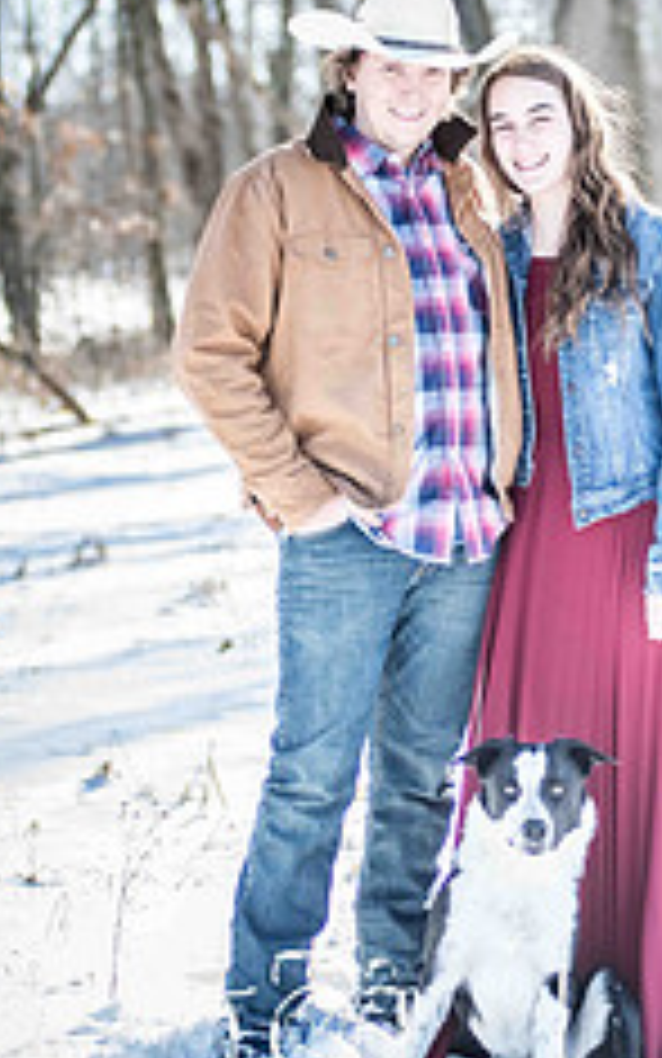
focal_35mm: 156
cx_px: 608
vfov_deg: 13.4
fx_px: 4500
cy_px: 509
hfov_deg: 8.4
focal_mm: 80
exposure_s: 1/1600
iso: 400
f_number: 2.8
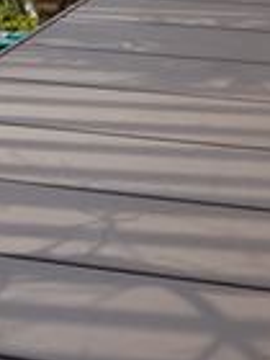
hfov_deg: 15.7
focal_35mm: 89
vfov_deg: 19.7
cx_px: 354
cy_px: -147
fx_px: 926
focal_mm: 4.1
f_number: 3.5
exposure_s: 1/320
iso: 80
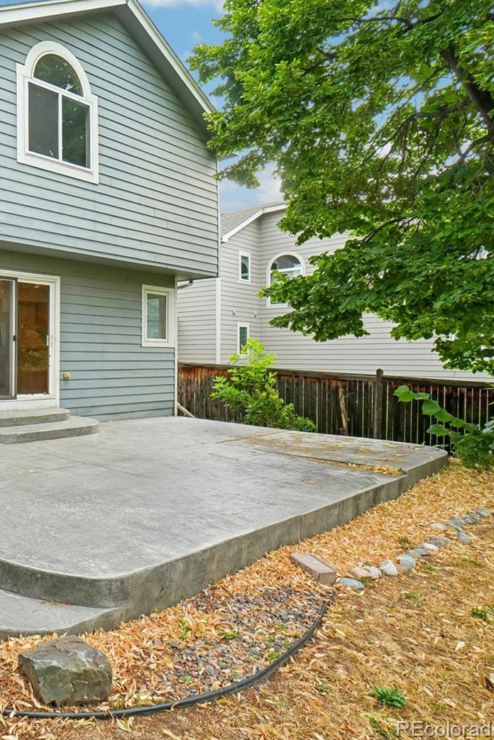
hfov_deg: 42.5
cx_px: -57
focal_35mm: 23
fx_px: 473
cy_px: 365
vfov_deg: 76.1
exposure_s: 1/100
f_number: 8
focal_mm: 10
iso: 400
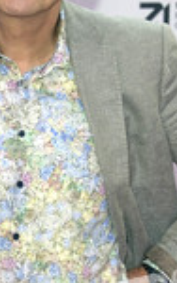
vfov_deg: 11.0
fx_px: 1464
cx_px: 30
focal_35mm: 190
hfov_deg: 6.9
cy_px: 208
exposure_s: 1/250
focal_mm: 70
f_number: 5.6
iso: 250
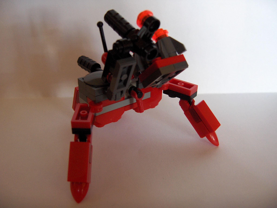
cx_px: 138
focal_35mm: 39
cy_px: 104
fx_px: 312
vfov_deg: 36.8
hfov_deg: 47.9
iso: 200
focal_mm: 8
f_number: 2.8
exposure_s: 1/37.3
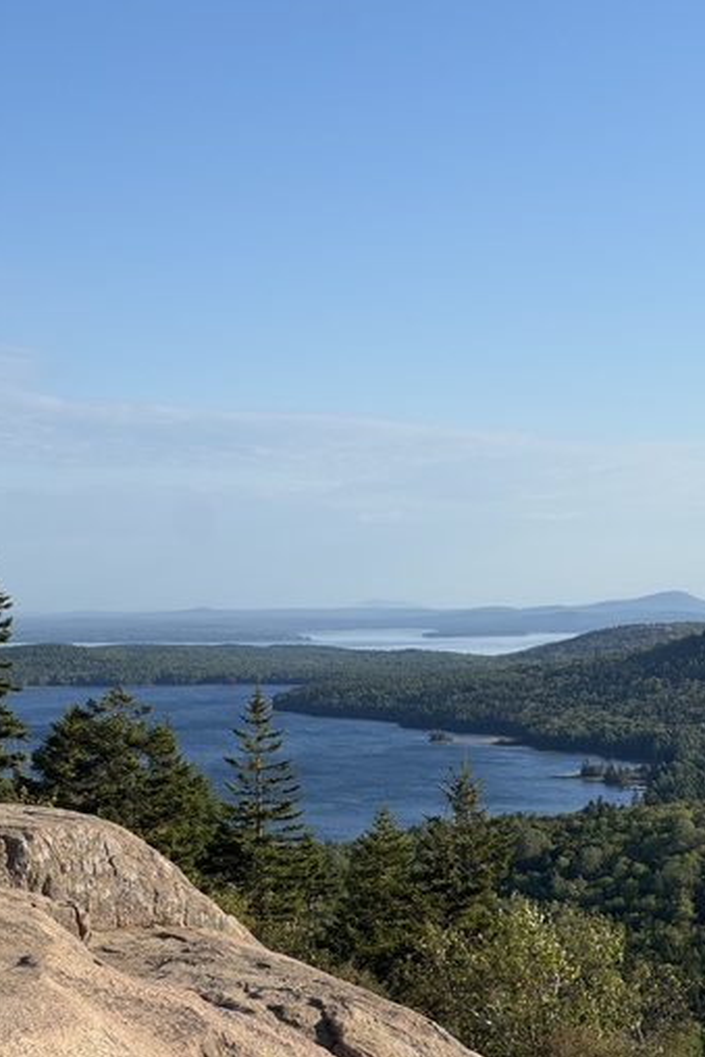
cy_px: 520
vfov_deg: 24.8
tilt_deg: +3.0
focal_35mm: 82
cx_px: 395
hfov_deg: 16.7
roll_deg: +1.5
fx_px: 2407
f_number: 2.8
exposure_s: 1/1143
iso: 25
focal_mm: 9
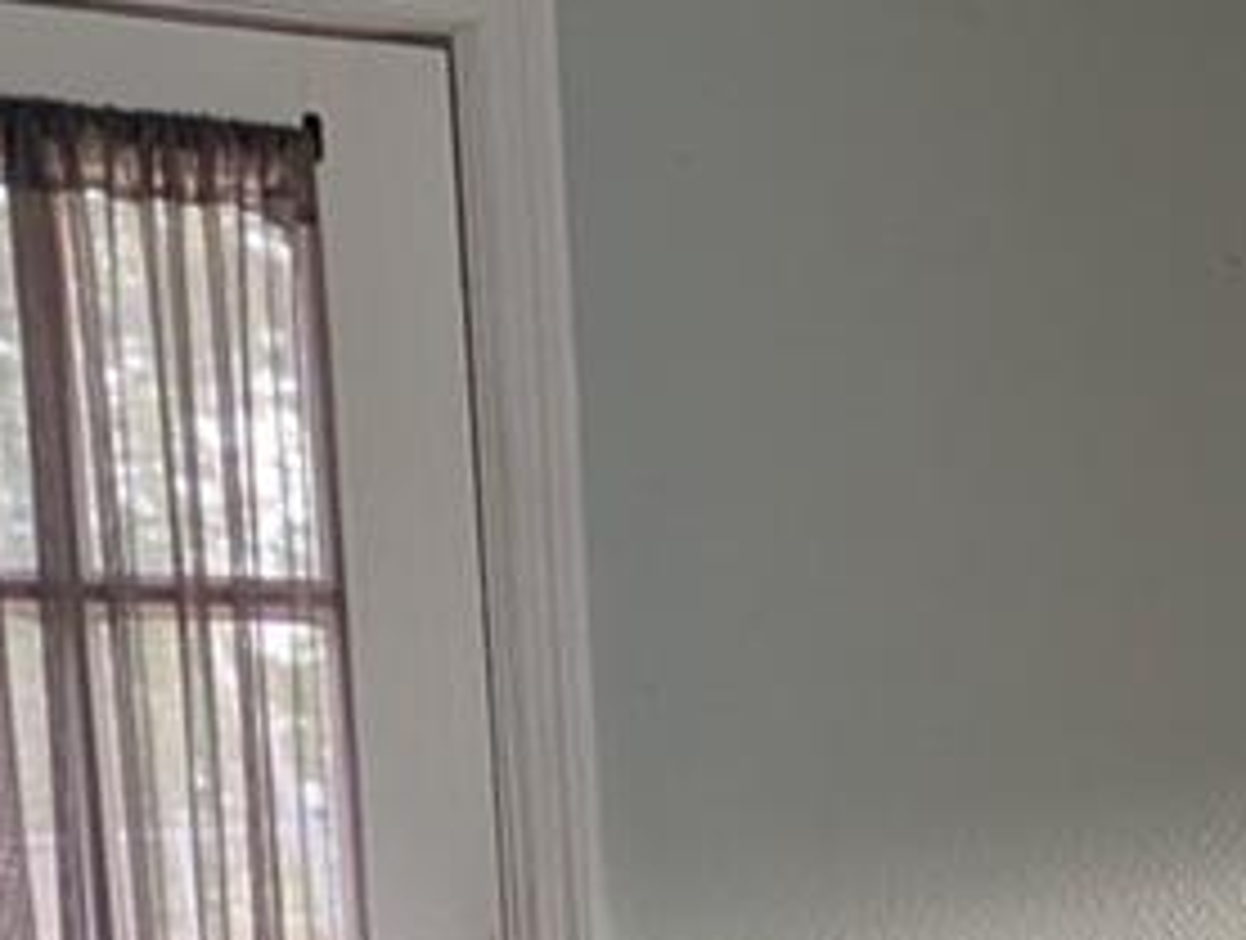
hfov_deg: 26.2
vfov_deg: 19.4
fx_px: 2489
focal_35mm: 69
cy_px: 1295
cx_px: 1336
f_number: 1.7
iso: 92
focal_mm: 2.02
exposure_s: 1/65.1
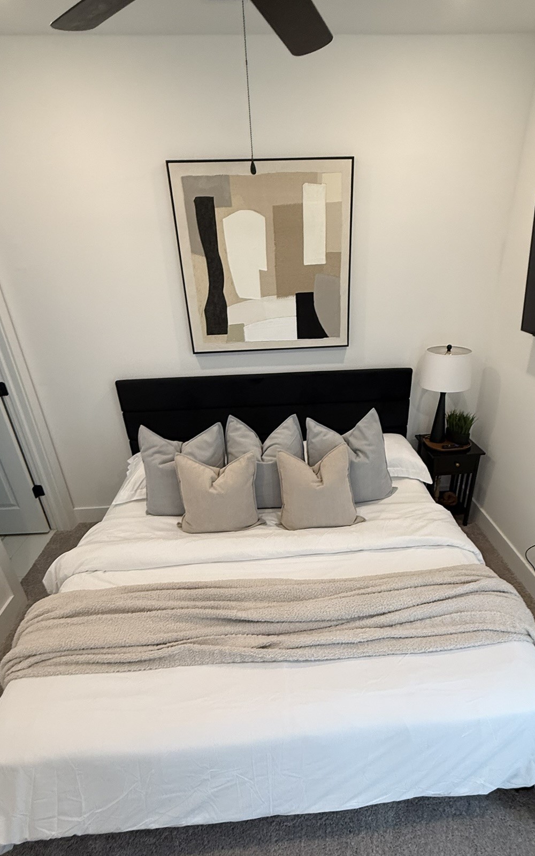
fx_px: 443
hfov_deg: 62.0
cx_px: 300
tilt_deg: -29.0
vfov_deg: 87.6
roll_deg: +0.0
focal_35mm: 19
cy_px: 479
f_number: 2.2
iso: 125
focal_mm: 2.22
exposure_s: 1/120
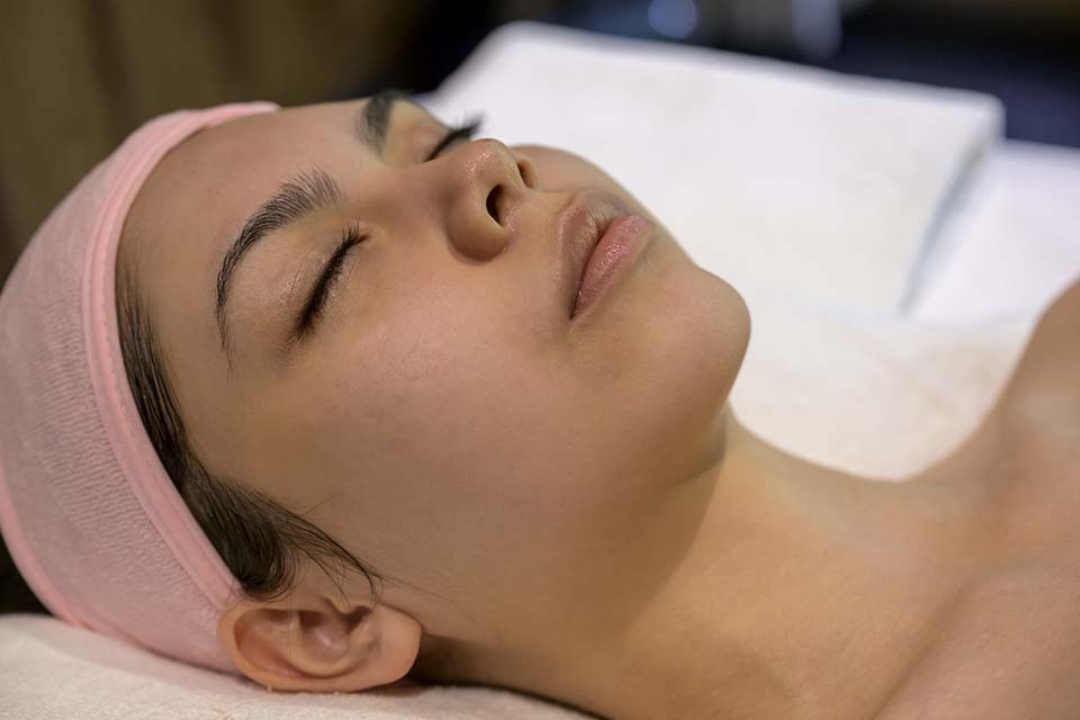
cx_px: 540
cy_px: 360
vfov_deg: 19.5
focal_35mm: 70
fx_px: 2100
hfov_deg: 28.8
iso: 2200
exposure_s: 1/200
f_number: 4
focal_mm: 70
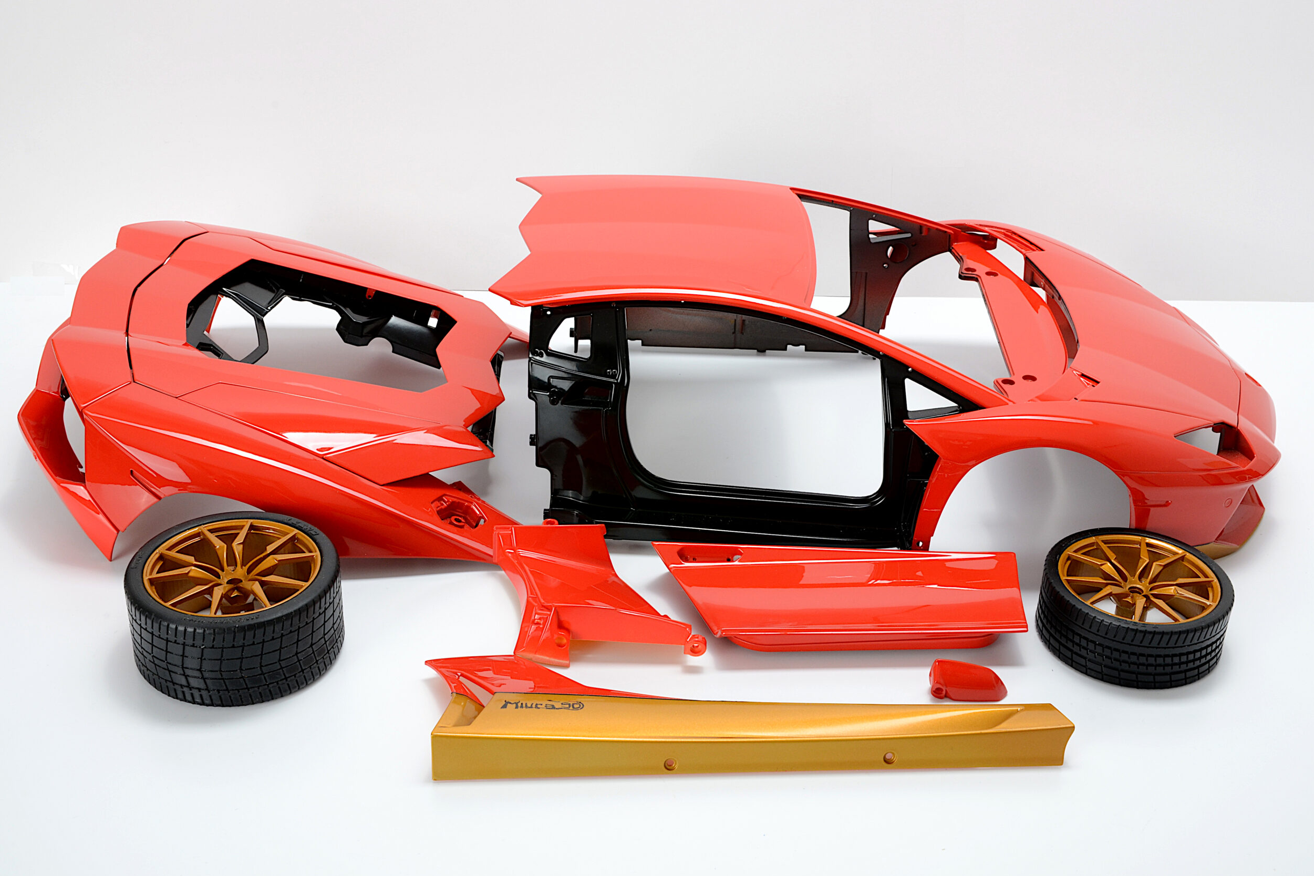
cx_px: 664
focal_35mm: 48
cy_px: 437
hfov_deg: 41.5
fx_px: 1734
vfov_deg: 28.3
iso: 320
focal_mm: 31
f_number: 20
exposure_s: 1/8
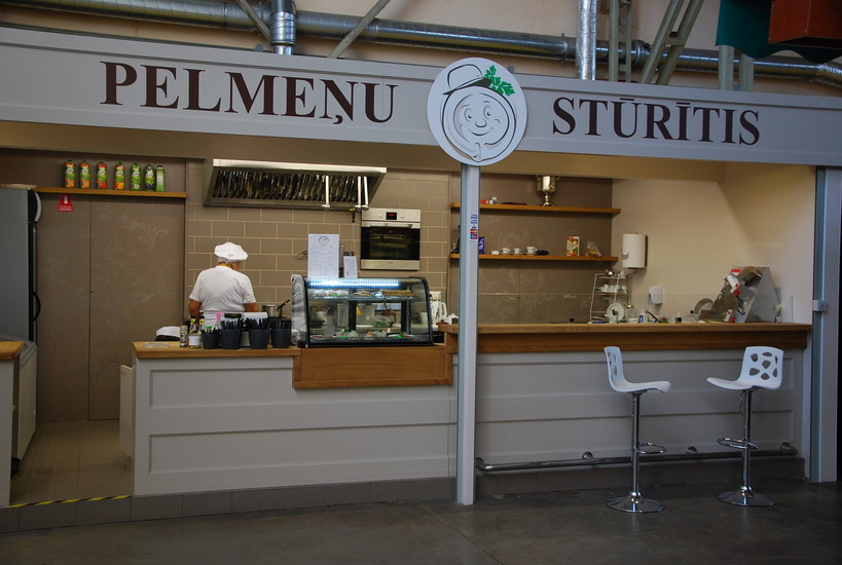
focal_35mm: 42
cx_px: 421
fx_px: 984
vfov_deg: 32.0
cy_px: 282
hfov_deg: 46.3
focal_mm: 28
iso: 360
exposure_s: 1/60
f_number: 4.2
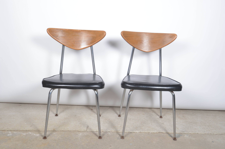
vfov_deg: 36.7
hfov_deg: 53.2
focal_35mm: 36
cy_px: 74
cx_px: 112
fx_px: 225
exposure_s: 1/125
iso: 100
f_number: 11
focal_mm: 24
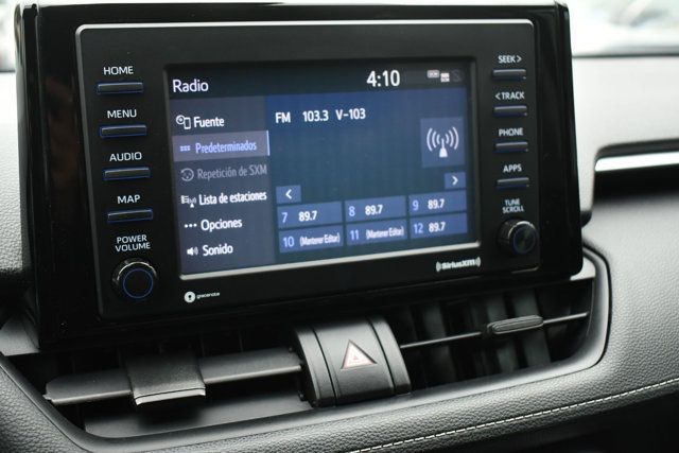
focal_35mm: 46
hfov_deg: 42.7
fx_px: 868
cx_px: 340
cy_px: 226
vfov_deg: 29.3
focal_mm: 31
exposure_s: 1/125
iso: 800
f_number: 4.2
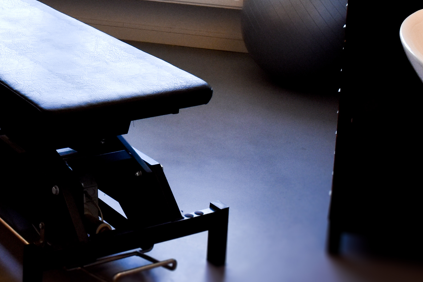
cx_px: 30
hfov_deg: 22.5
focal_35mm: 88
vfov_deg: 14.7
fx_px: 1034
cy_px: -106
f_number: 6.3
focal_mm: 18
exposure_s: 1/160
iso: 800
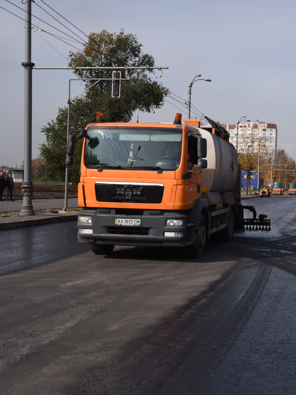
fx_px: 581
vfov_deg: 37.5
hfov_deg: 27.8
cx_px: 251
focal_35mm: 51
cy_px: 197
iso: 400
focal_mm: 35
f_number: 4
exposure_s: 1/5000
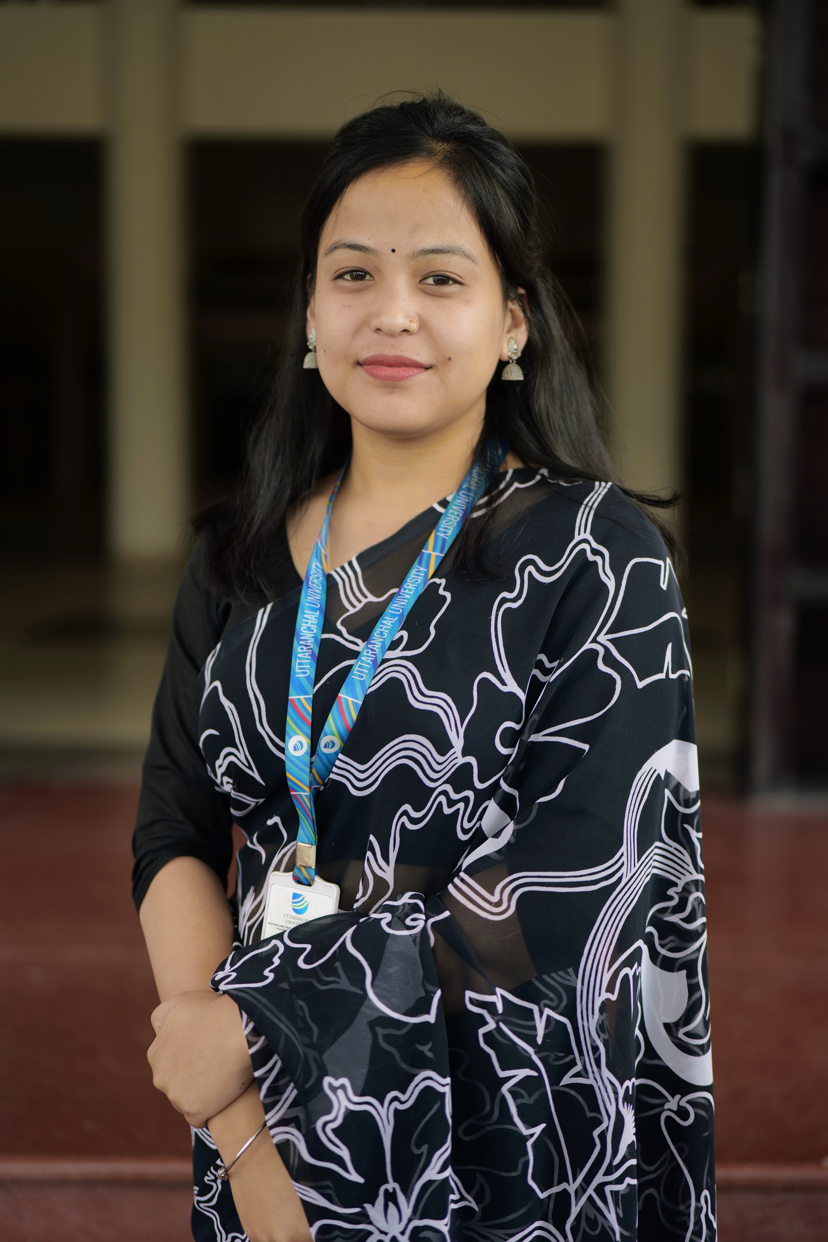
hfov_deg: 27.0
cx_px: 414
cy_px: 621
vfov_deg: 39.6
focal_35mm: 50
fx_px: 1725
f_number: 1.8
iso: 200
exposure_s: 1/640
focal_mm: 50
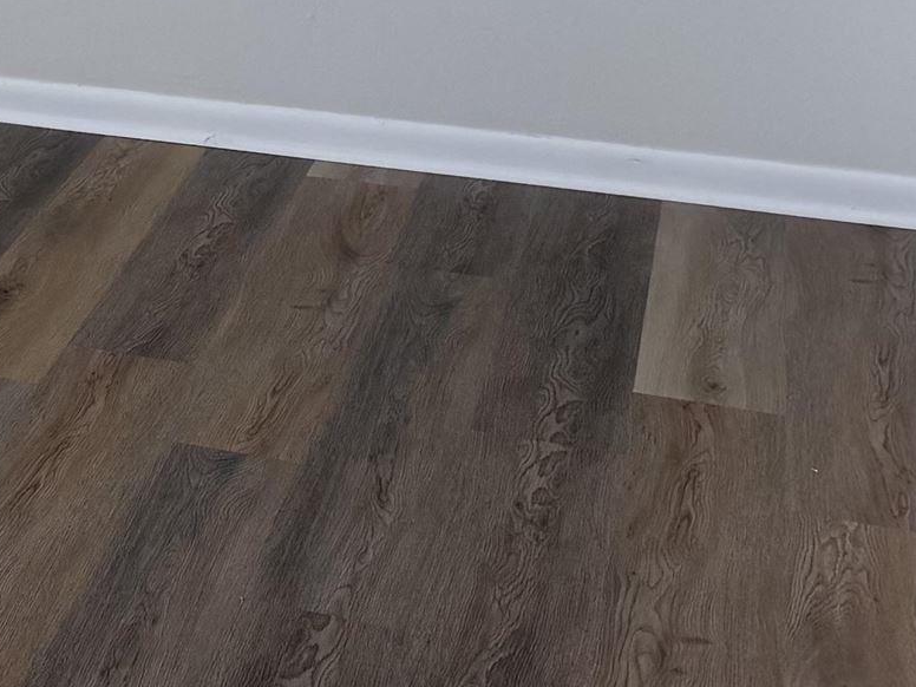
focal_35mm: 95
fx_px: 2514
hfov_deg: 16.7
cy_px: -295
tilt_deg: -8.3
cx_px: -792
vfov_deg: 14.6
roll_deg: +3.1
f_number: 1.78
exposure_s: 1/174
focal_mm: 6.76
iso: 80
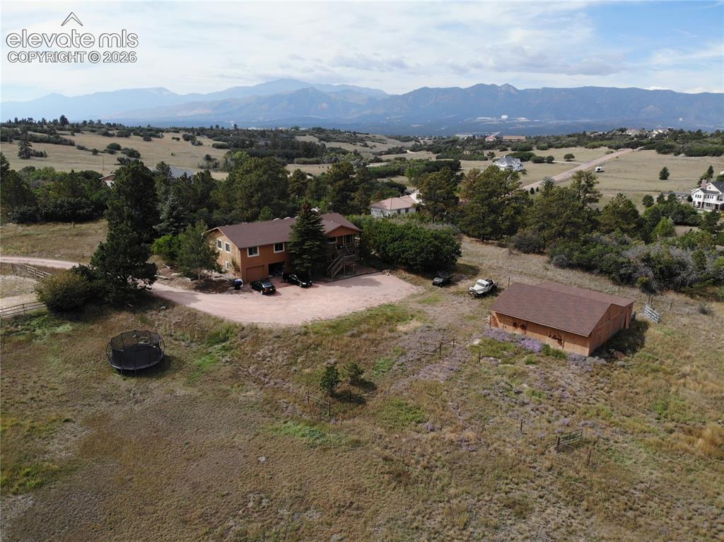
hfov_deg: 71.6
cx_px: 362
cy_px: 271
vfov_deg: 56.8
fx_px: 502
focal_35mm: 24
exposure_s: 1/986
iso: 100
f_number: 2.8
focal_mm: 4.5
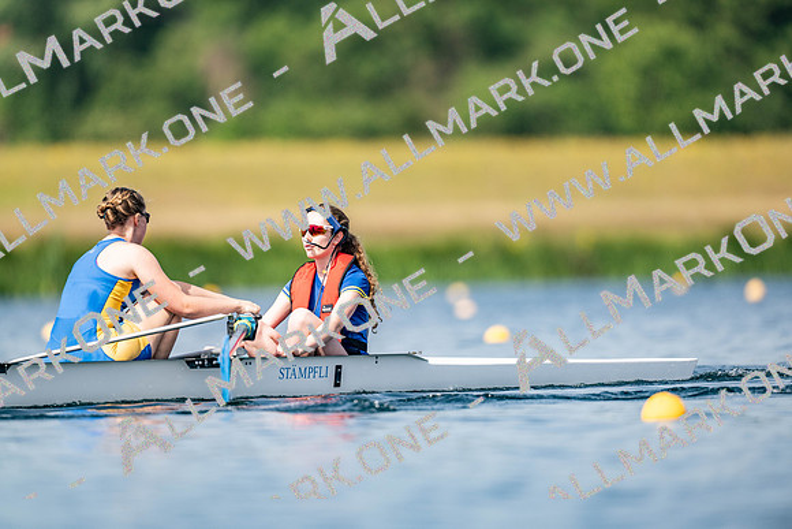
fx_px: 13202
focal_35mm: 600
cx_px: 396
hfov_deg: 3.4
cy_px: 264
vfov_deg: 2.3
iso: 160
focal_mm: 600
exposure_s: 1/2500
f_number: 4
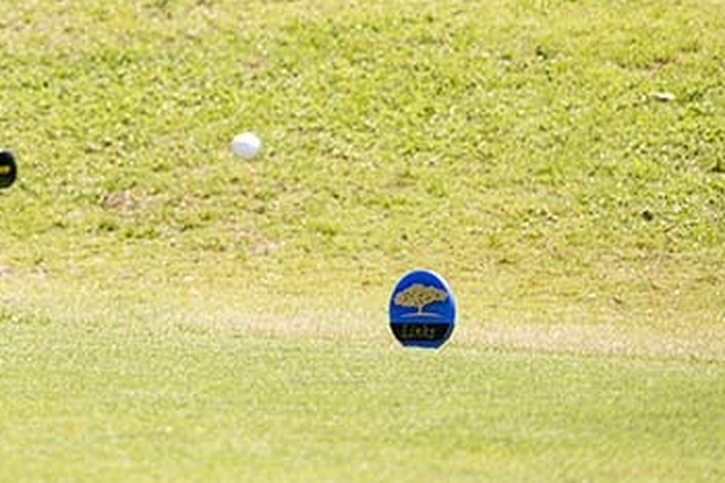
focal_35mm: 343
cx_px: -246
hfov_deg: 6.0
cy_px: -120
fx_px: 6904
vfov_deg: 4.0
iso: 360
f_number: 3.2
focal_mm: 125
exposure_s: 1/3200
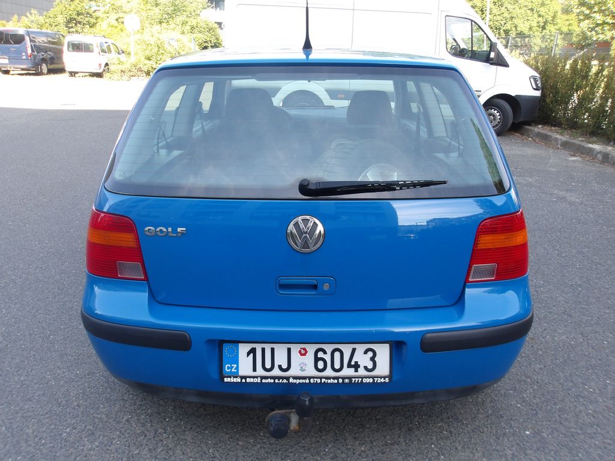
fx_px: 480
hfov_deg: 65.3
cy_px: 230
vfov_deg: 51.4
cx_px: 308
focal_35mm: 27
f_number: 3
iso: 100
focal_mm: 4.9
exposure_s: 1/158
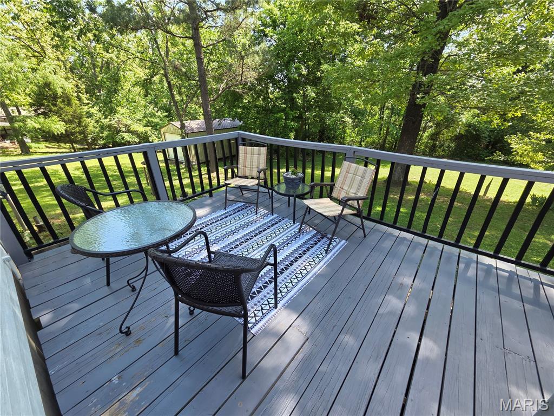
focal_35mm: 13
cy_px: 208
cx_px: 277
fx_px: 208
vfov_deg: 89.9
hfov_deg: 106.2
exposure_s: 1/142
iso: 50
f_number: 2.2
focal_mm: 2.2
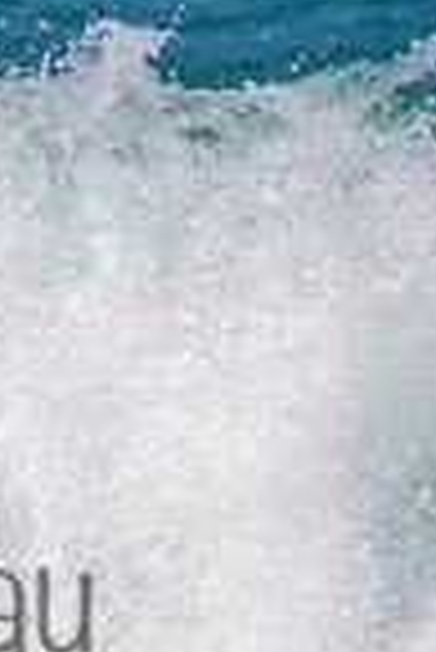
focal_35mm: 3191
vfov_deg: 0.6
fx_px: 57827
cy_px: 551
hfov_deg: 0.4
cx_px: -382
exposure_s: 1/1600
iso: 560
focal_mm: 800
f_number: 11
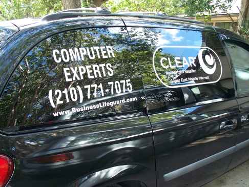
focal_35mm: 37
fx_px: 266
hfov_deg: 50.1
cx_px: 128
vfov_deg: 38.7
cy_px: 95
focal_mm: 7.54
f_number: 2.8
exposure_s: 1/60
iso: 125
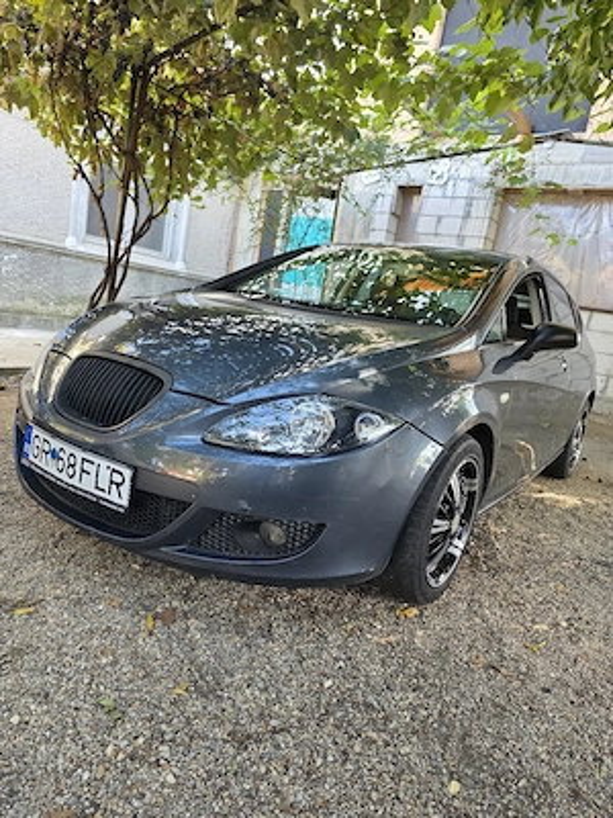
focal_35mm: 23
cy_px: 409
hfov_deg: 58.9
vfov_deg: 73.9
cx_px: 306
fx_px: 543
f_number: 1.7
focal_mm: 6.3
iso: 125
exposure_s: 1/182
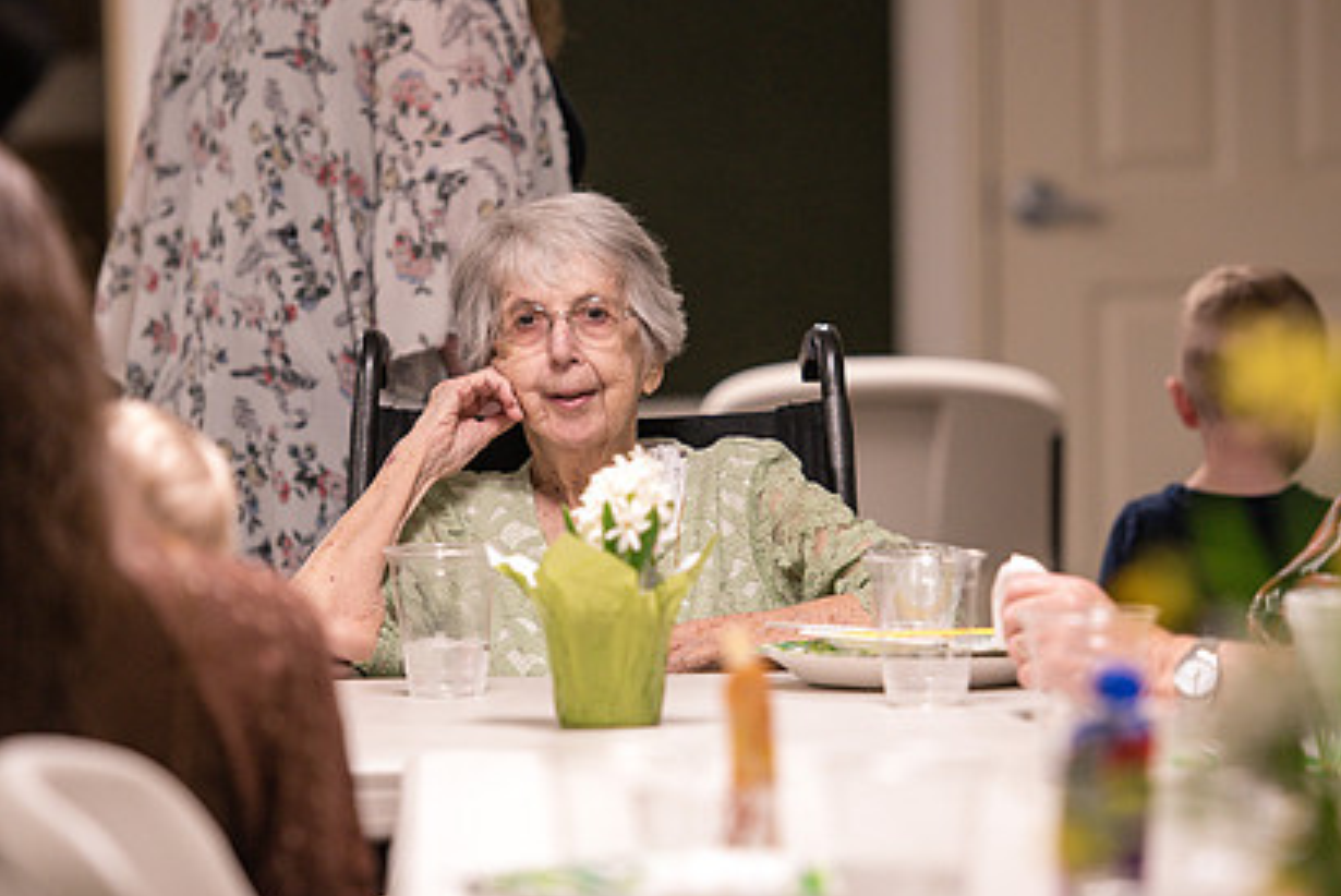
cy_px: 473
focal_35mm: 205
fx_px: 7641
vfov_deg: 6.7
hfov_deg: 10.0
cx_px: 684
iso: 1000
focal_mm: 145
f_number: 2.8
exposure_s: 1/100
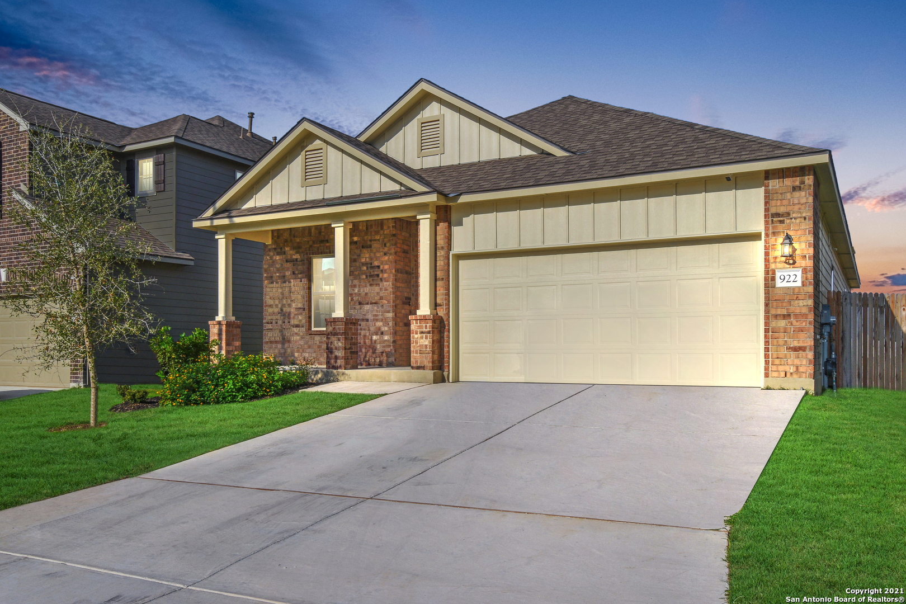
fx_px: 755
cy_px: 302
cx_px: 453
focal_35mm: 30
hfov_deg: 61.9
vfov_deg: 43.6
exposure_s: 1/200
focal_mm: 20
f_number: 16
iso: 100
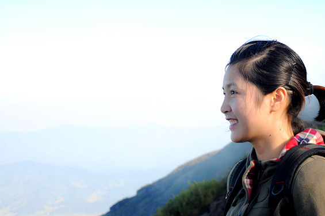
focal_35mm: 68
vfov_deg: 20.0
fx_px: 613
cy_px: 116
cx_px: 212
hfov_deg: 29.5
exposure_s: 1/640
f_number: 5
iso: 200
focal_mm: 32
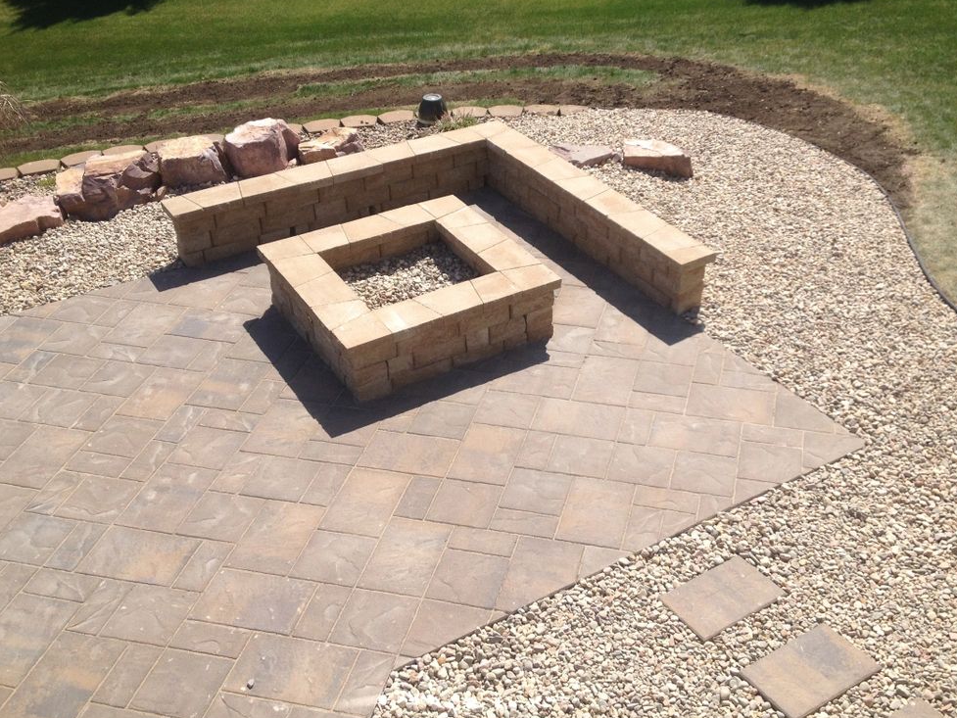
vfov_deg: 33.6
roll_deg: -1.4
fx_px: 1189
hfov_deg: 43.7
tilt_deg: -32.0
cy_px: 323
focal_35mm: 43
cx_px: 555
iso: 50
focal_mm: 4.28
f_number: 2.4
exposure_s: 1/1623
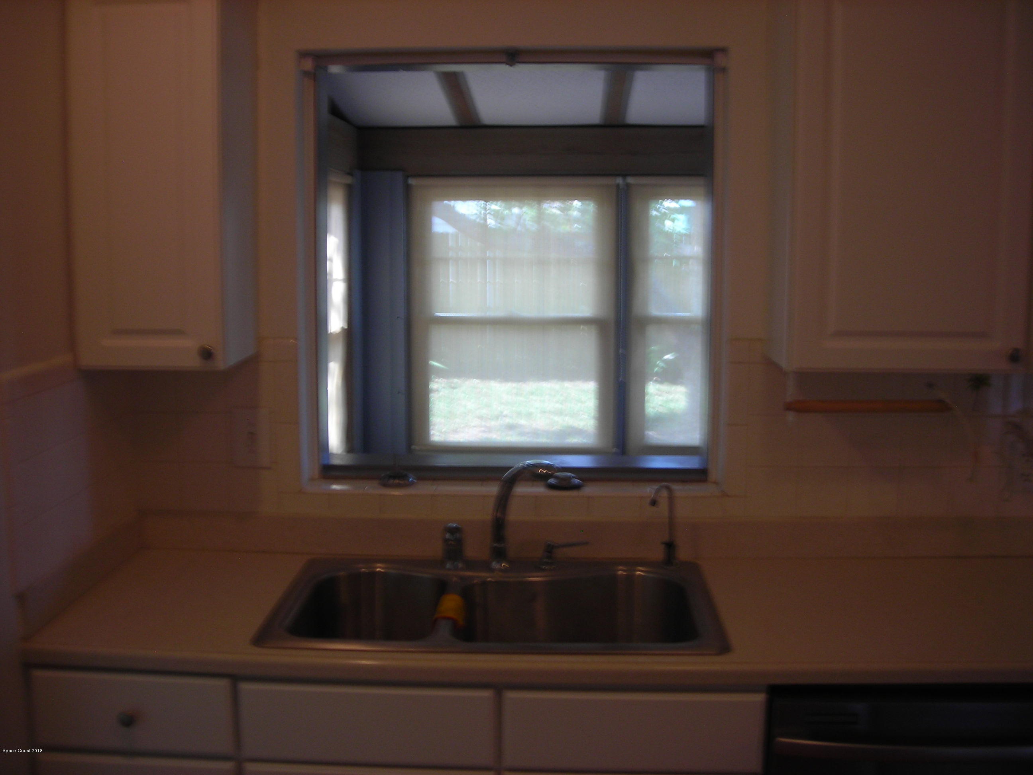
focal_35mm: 38
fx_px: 1134
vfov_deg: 37.7
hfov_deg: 49.0
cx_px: 516
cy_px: 388
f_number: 3.2
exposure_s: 1/14.1
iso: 50
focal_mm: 6.3
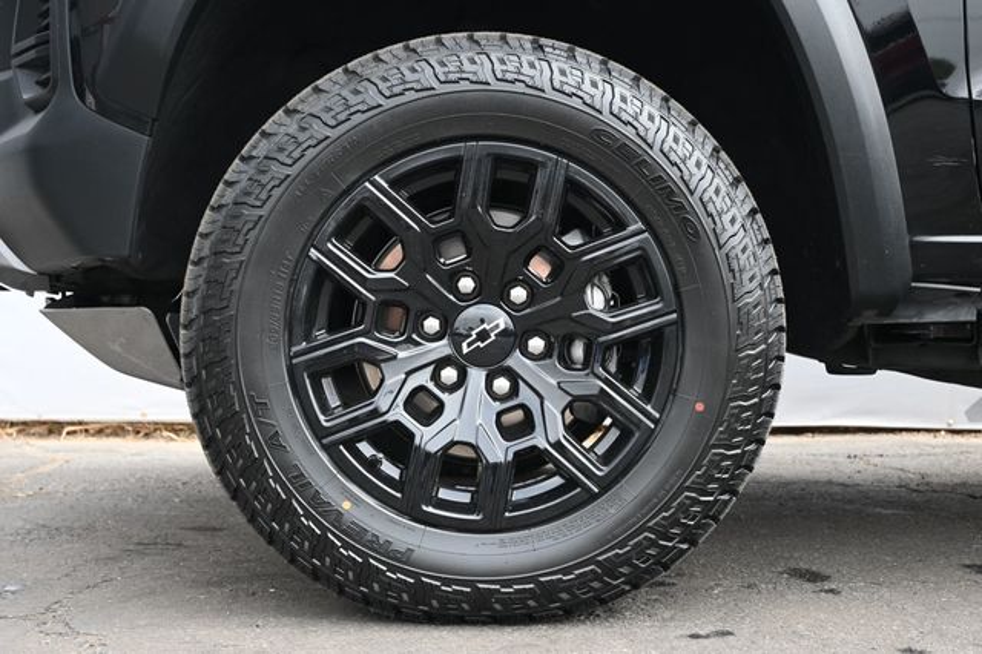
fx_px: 1513
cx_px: 491
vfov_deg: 24.4
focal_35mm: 56
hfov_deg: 36.0
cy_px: 327
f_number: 5.3
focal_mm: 37
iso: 450
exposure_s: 1/125
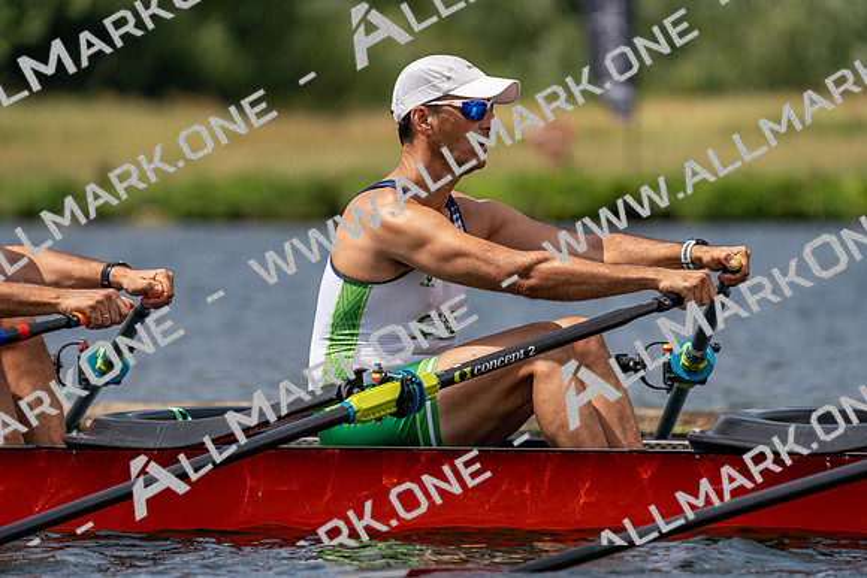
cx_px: 434
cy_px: 289
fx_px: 9563
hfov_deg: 5.2
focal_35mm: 397
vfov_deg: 3.5
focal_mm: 397
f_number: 6.3
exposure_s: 1/1600
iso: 250
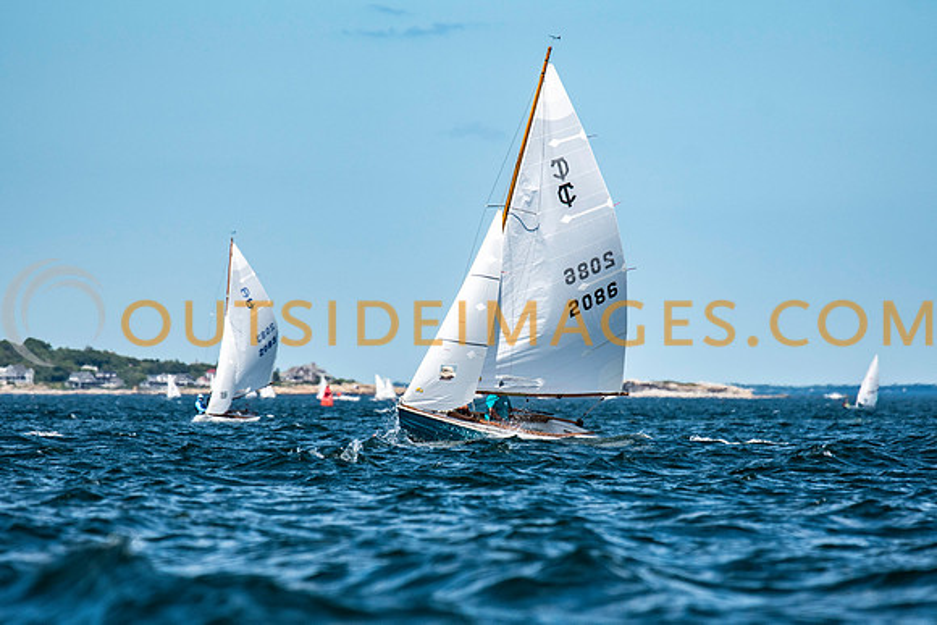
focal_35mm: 464
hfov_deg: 4.4
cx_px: 468
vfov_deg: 3.0
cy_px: 312
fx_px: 12078
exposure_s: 1/5000
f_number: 5
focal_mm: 300
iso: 500
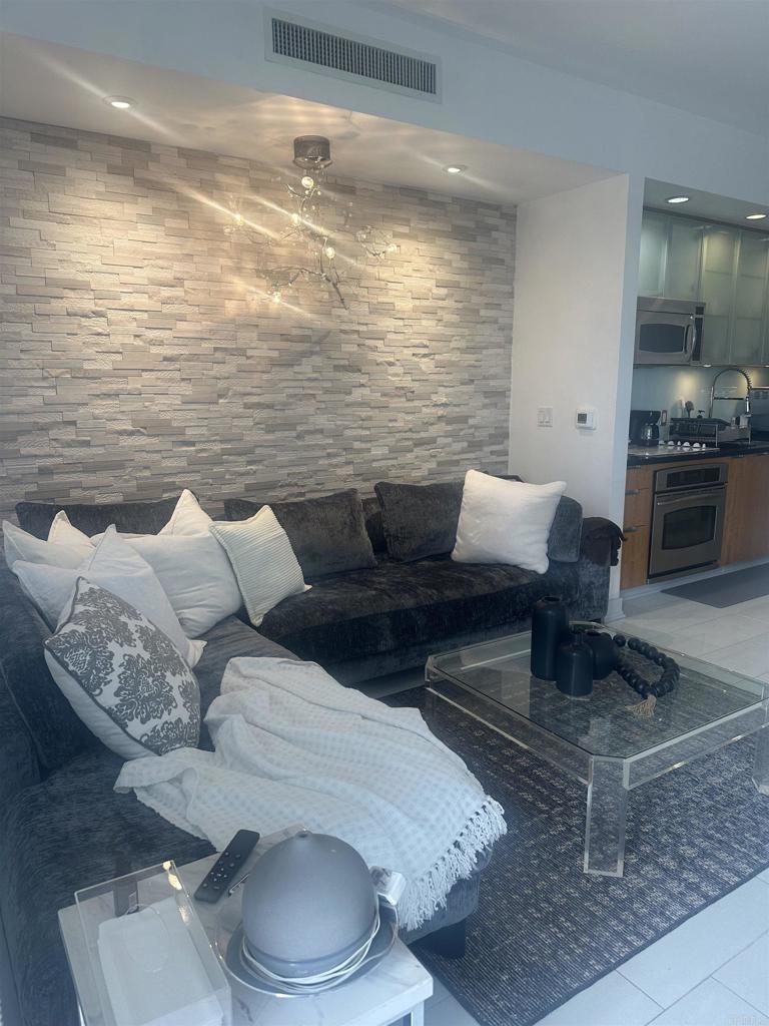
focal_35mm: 24
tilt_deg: -10.7
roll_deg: -1.5
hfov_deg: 56.8
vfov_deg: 71.6
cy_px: 513
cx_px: 384
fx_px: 711
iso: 100
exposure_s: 1/120
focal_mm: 6.86
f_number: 1.78
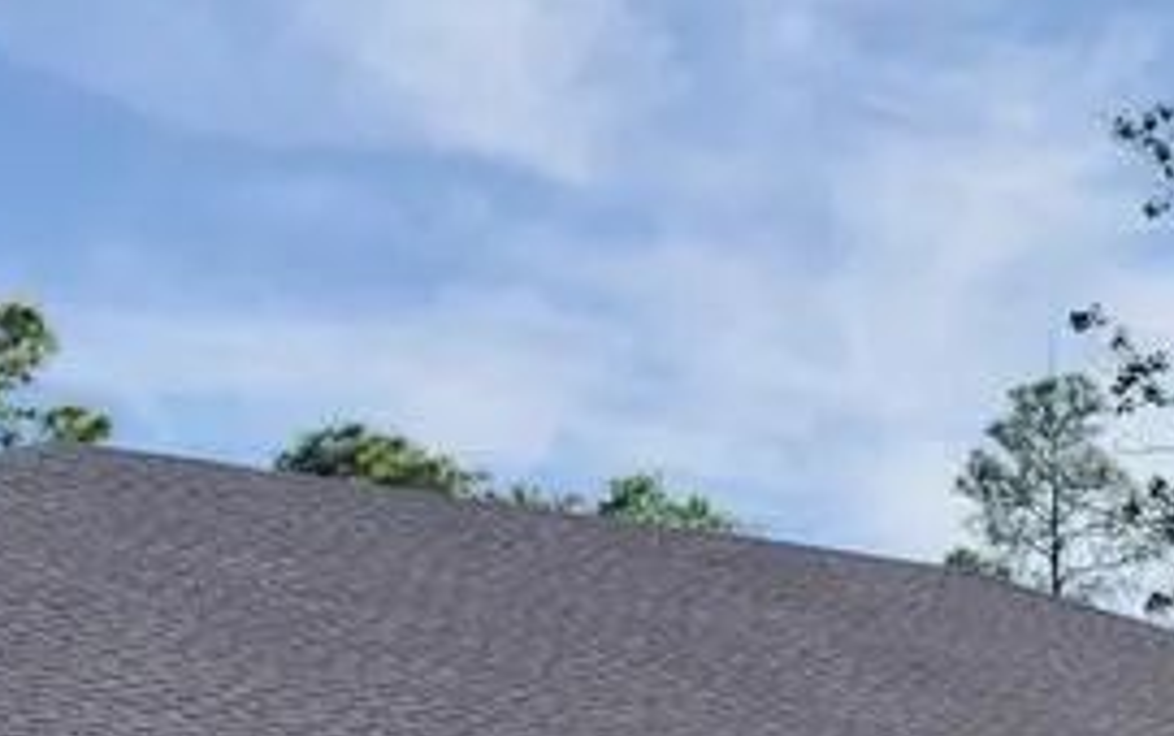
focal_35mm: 100
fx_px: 3203
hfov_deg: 19.9
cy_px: 1238
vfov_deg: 12.2
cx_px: 1256
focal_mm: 6.76
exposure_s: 1/5618
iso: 80
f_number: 1.78
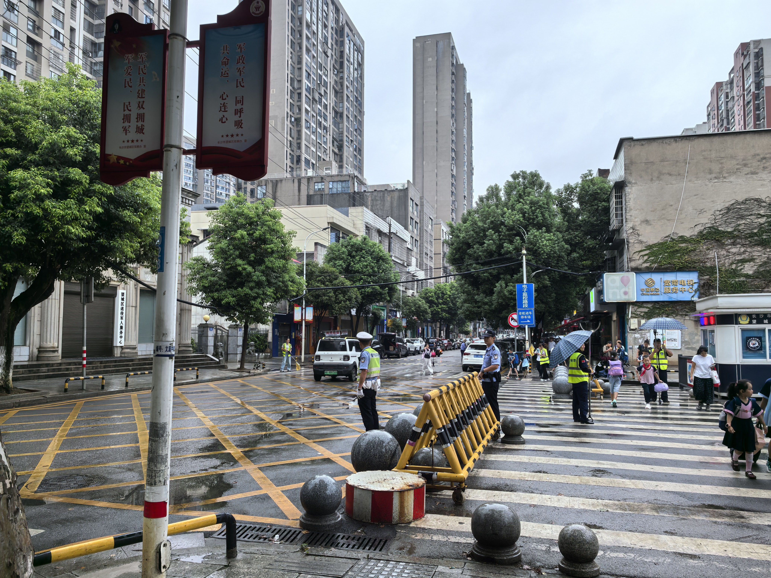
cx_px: 386
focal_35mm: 27
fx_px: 601
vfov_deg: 51.4
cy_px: 289
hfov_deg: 65.3
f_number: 2
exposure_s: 1/228
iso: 50
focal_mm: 5.75
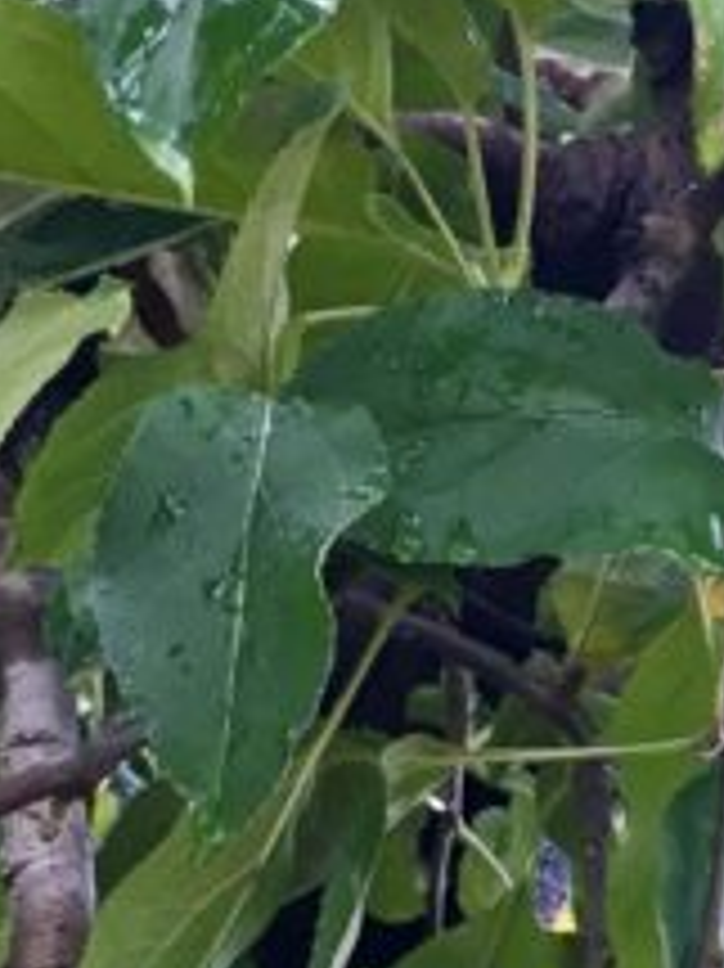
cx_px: 1070
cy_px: 1198
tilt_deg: +24.2
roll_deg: -0.2
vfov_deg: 13.8
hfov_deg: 10.4
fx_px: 3852
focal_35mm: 138
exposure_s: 1/30
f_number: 2.2
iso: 25
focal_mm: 4.15
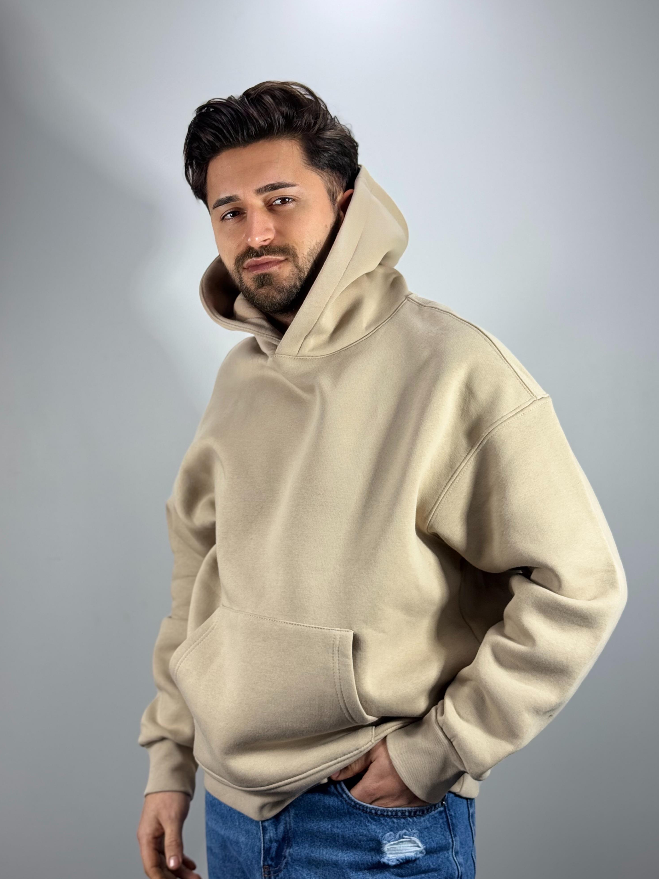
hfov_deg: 29.7
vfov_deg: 38.9
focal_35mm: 49
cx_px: 332
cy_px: 440
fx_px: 1244
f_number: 1.78
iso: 64
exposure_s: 1/232
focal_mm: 6.76
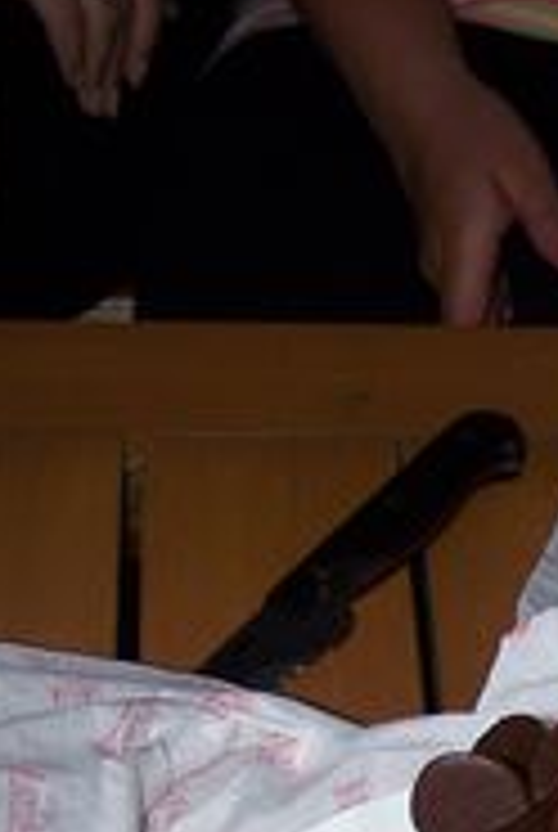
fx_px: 2965
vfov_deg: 15.3
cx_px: 626
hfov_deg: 10.6
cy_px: 1034
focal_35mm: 128
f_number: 2.8
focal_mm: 6.3
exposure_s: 1/60
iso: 80
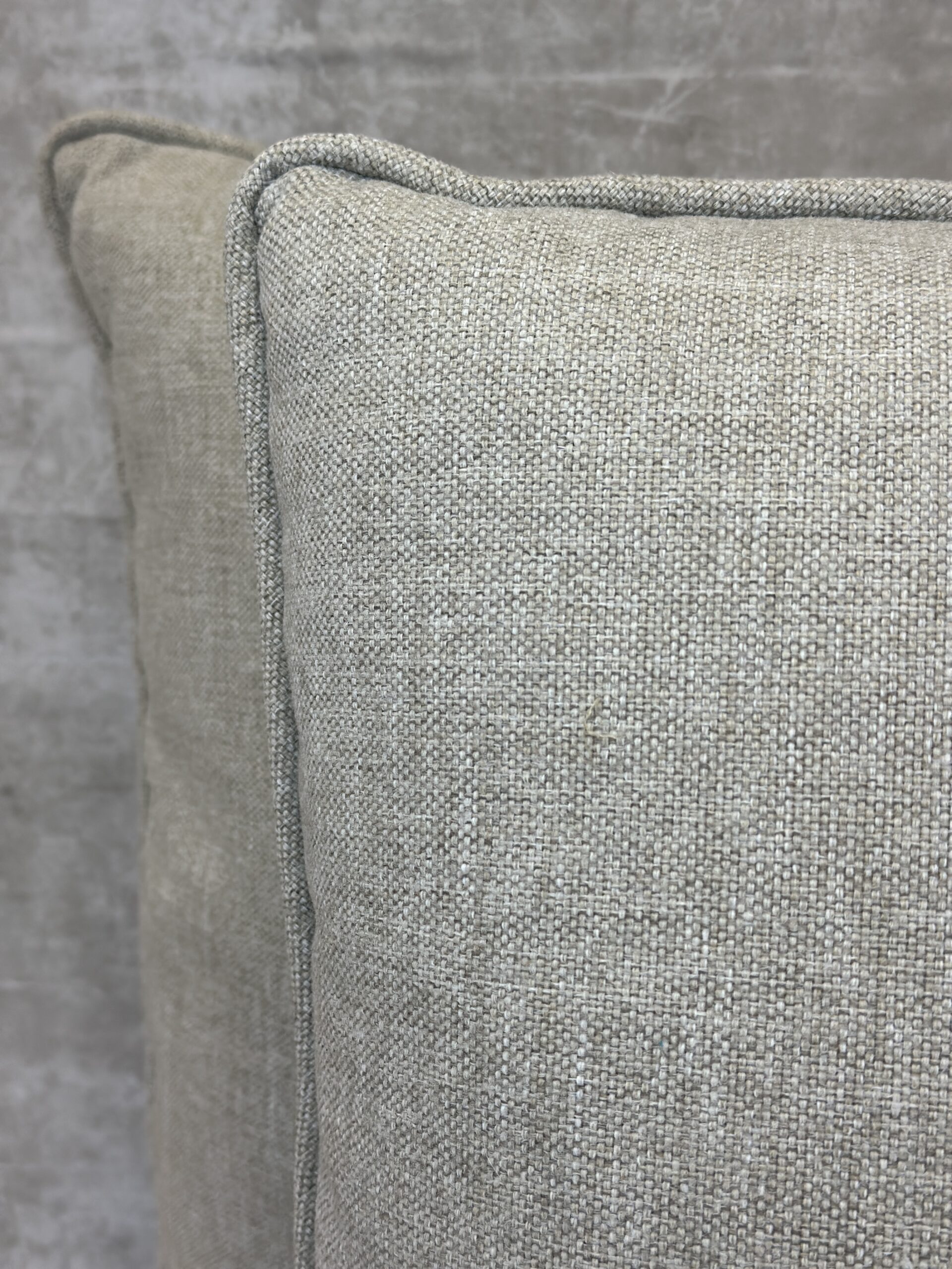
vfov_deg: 39.7
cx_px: 476
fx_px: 1760
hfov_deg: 30.3
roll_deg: +0.2
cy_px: 634
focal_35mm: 48
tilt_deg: -17.4
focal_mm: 6.86
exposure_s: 1/278
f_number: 1.78
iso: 80
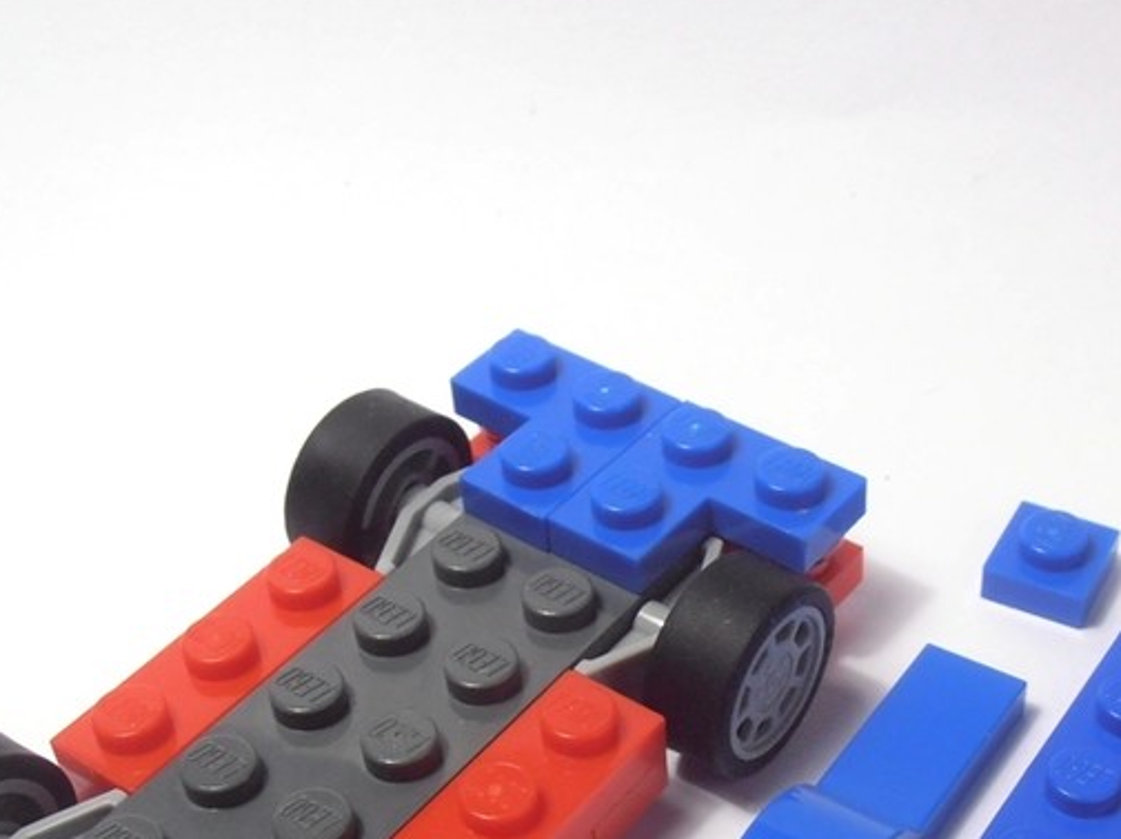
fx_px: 2136
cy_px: 736
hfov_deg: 29.3
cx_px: 701
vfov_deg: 21.8
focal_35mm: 66
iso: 80
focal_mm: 6.61
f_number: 3.9
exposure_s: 1/60
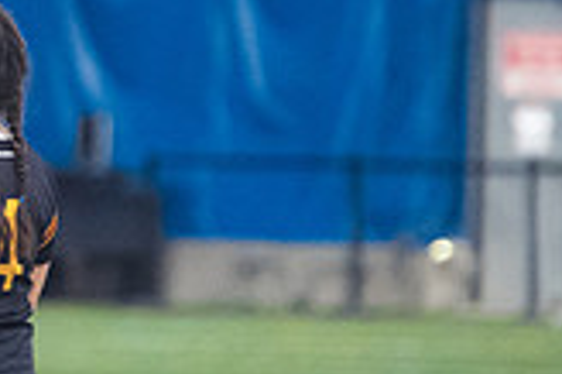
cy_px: 82
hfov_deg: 1.9
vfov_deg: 1.3
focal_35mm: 1062
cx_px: -336
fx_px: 16562
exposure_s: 1/320
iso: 5000
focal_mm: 200
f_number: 2.8
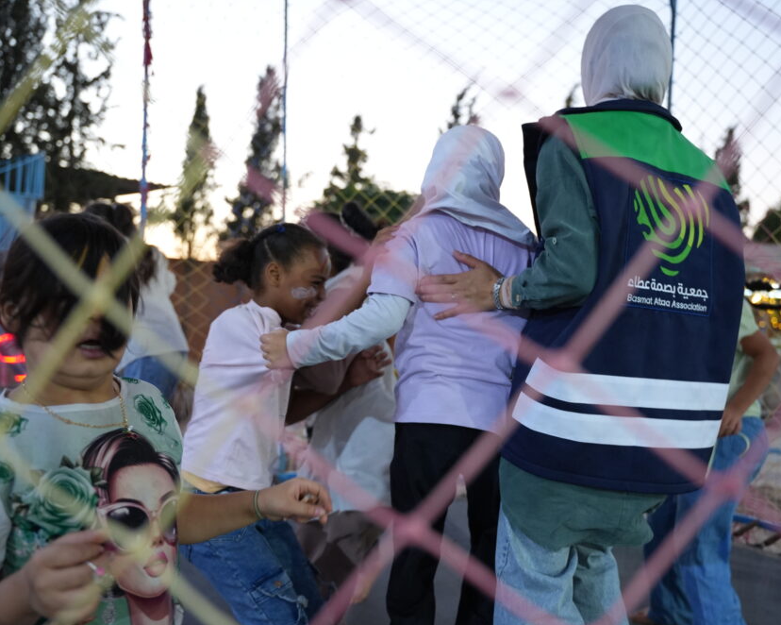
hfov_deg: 49.1
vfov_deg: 40.3
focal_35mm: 37
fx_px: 851
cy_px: 306
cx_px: 452
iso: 2000
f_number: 2.8
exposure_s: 1/250
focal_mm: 31.7
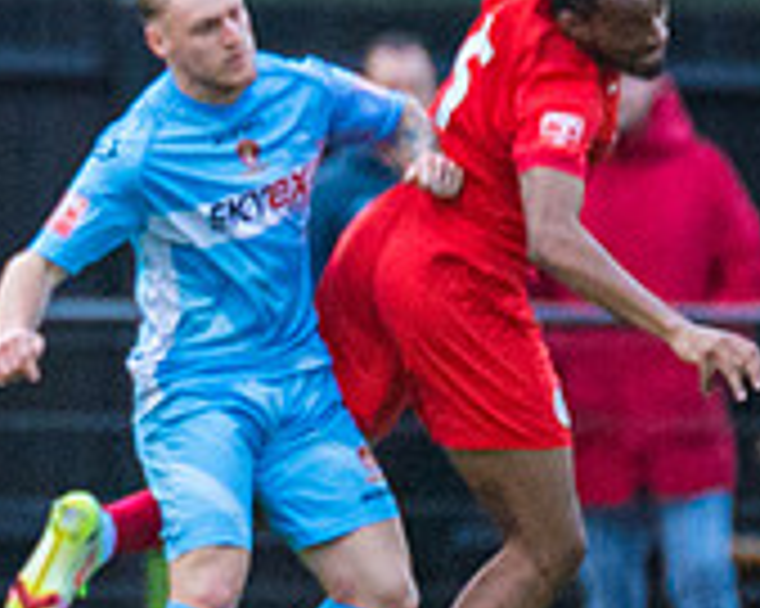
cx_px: -4
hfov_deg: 0.9
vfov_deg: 0.7
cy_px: 169
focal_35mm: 2228
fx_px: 50086
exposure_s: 1/1600
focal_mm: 300
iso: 1600
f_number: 2.8
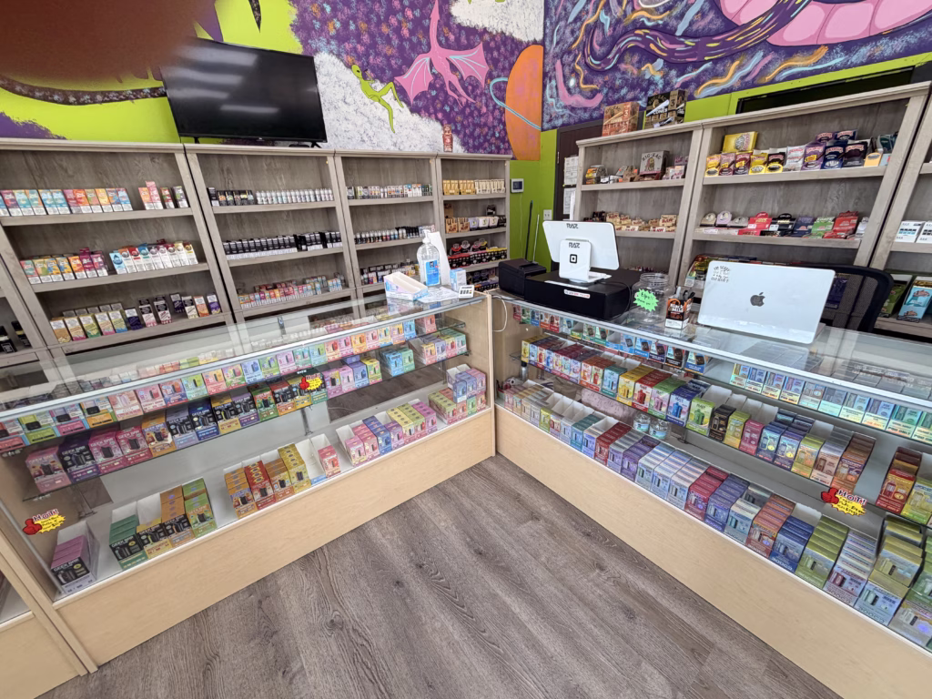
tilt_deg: -22.0
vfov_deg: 85.7
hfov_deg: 102.1
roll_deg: +2.6
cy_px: 350
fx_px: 377
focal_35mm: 14
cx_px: 466
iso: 100
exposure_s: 1/120
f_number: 2.2
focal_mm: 2.22
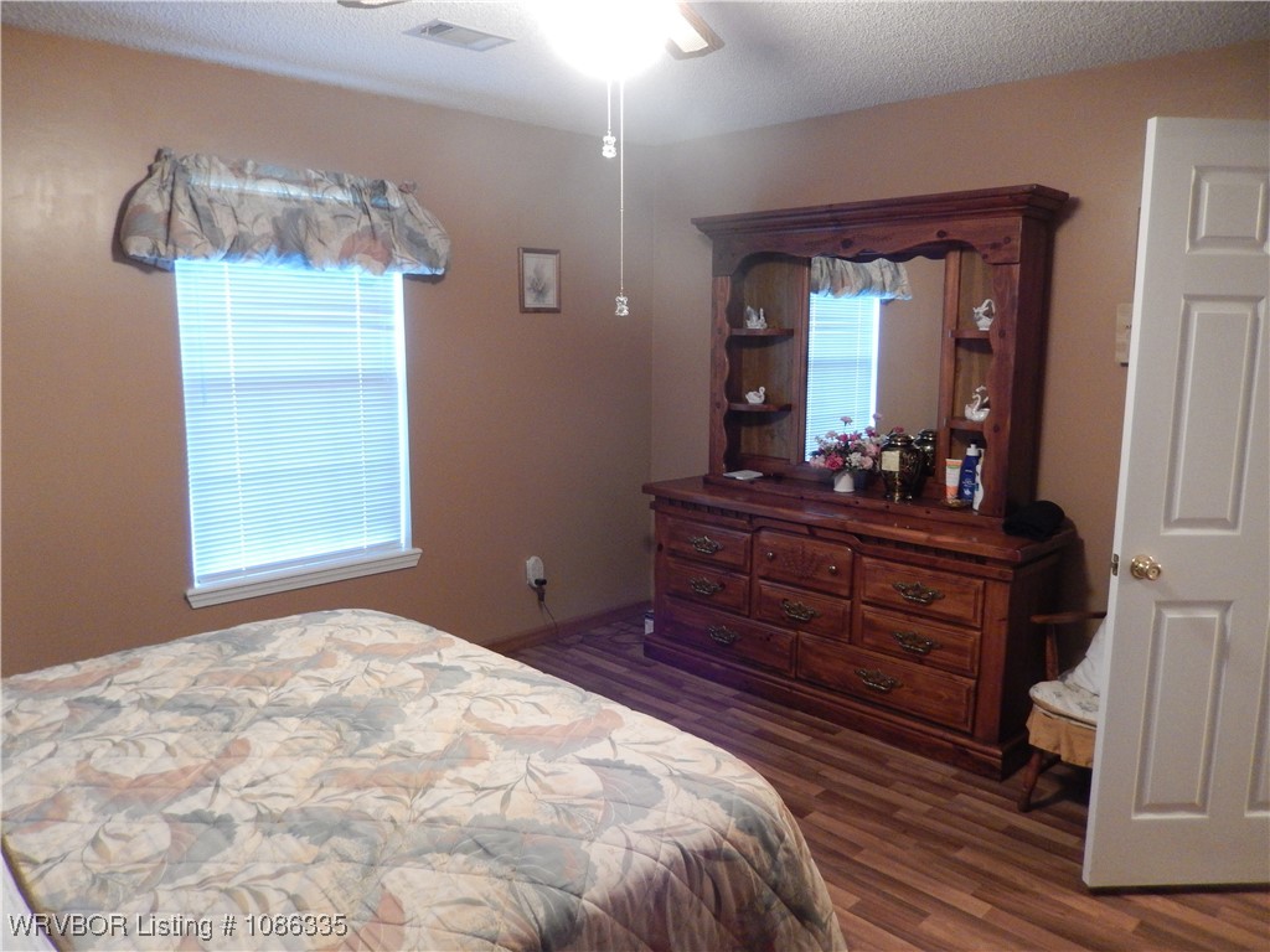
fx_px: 917
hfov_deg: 69.4
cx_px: 635
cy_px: 476
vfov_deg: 54.9
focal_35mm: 25
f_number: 3.4
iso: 560
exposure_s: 1/8
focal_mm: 4.5
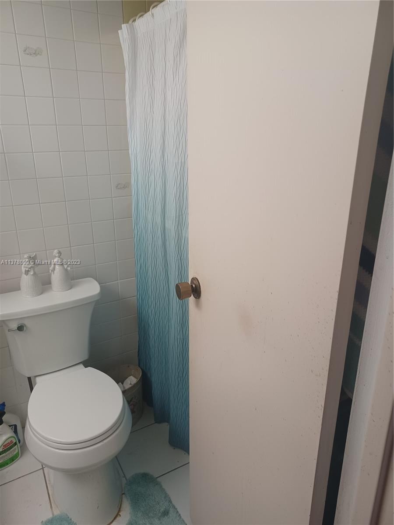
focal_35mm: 25
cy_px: 262
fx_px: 379
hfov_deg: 54.9
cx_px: 197
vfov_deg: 69.4
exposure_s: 1/40
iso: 320
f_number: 1.8
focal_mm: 4.6
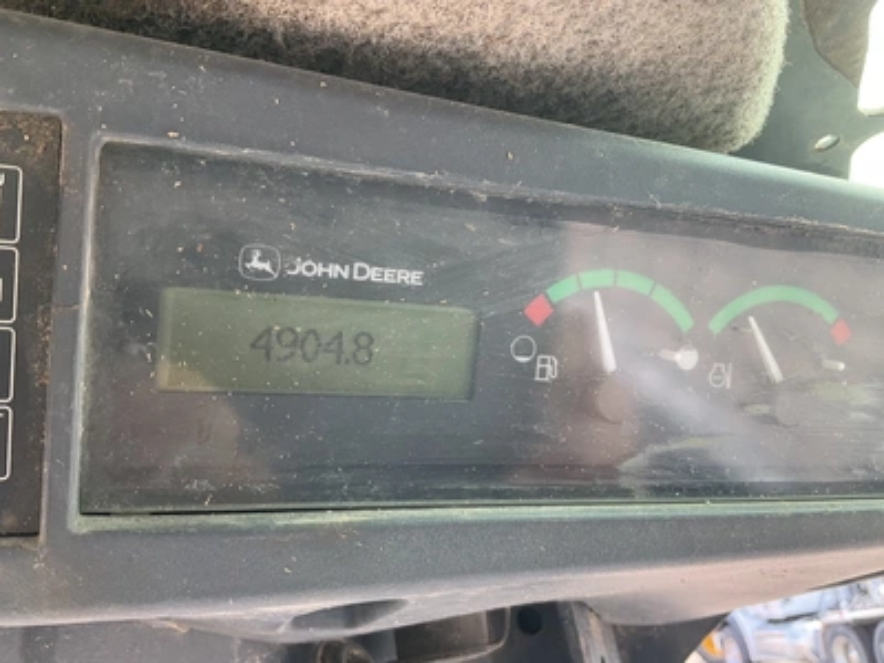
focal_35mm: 29
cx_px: 442
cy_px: 332
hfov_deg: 61.7
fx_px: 741
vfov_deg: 48.2
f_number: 1.8
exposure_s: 1/122
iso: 40
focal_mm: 3
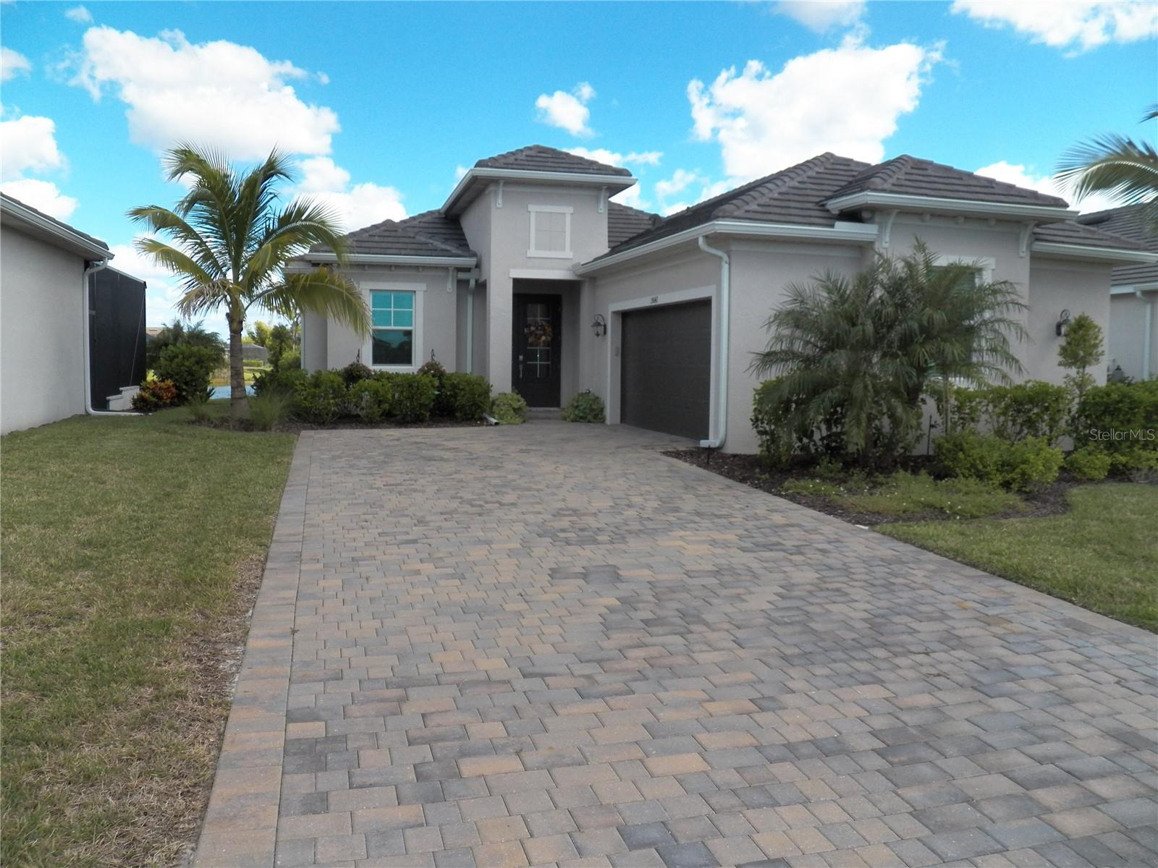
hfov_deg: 63.4
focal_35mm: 28
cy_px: 434
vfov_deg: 49.7
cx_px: 579
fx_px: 937
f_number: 4
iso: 125
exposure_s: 1/1000
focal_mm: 4.9
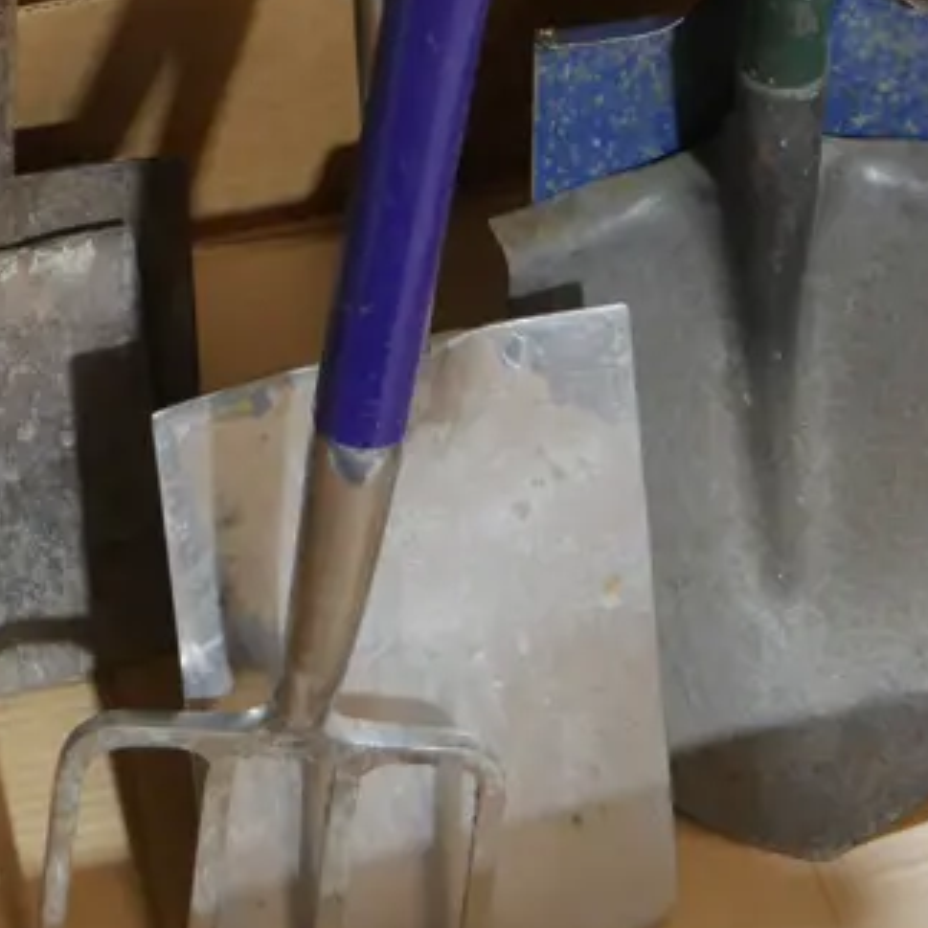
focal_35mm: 101
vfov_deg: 16.0
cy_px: -385
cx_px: 167
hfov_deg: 17.1
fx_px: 3063
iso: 1000
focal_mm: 18
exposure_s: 1/60
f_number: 4
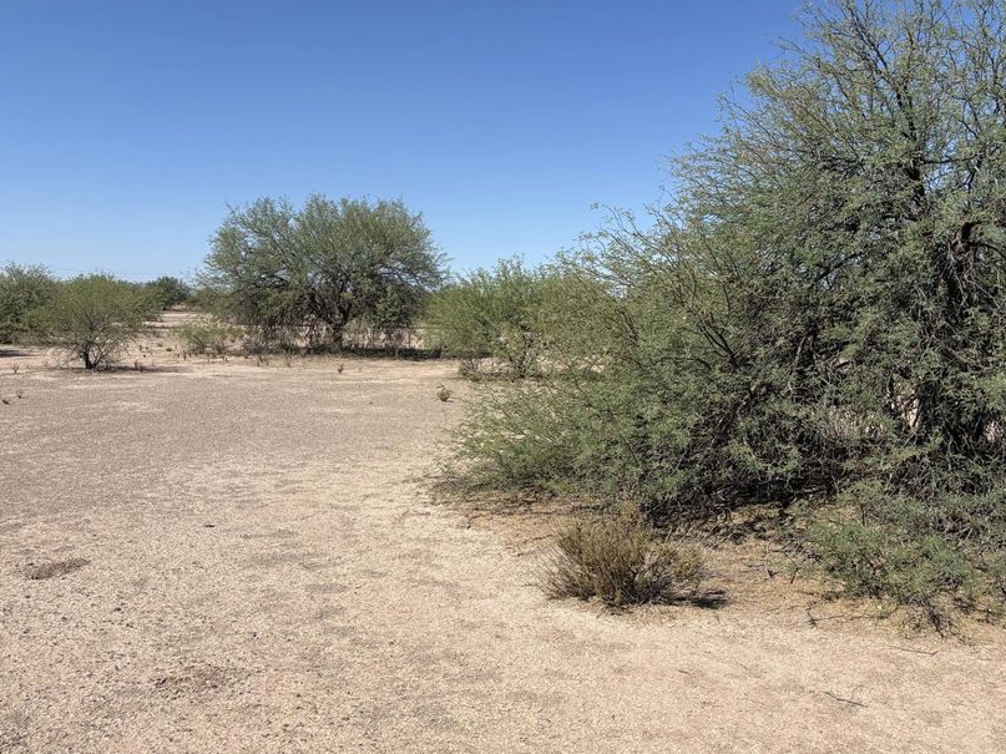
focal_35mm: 33
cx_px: 572
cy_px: 391
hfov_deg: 55.2
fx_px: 959
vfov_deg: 42.9
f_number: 1.6
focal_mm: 5.96
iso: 50
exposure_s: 1/4608
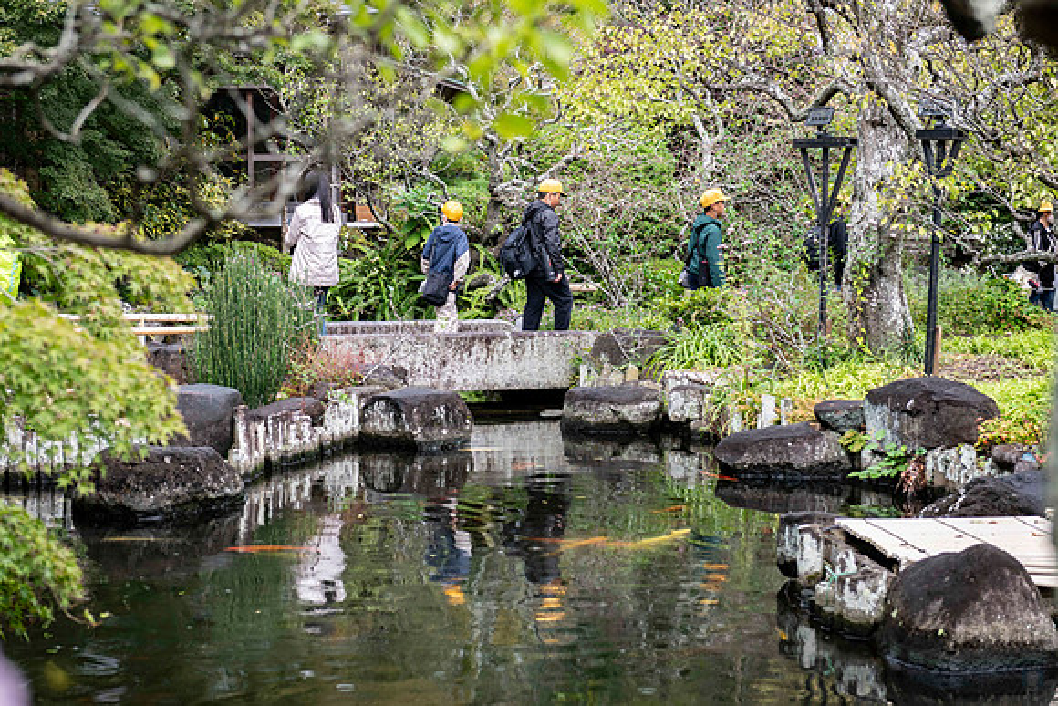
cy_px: 324
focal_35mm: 76
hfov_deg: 26.6
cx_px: 509
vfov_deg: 17.9
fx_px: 2237
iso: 250
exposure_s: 1/160
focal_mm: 70
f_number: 5
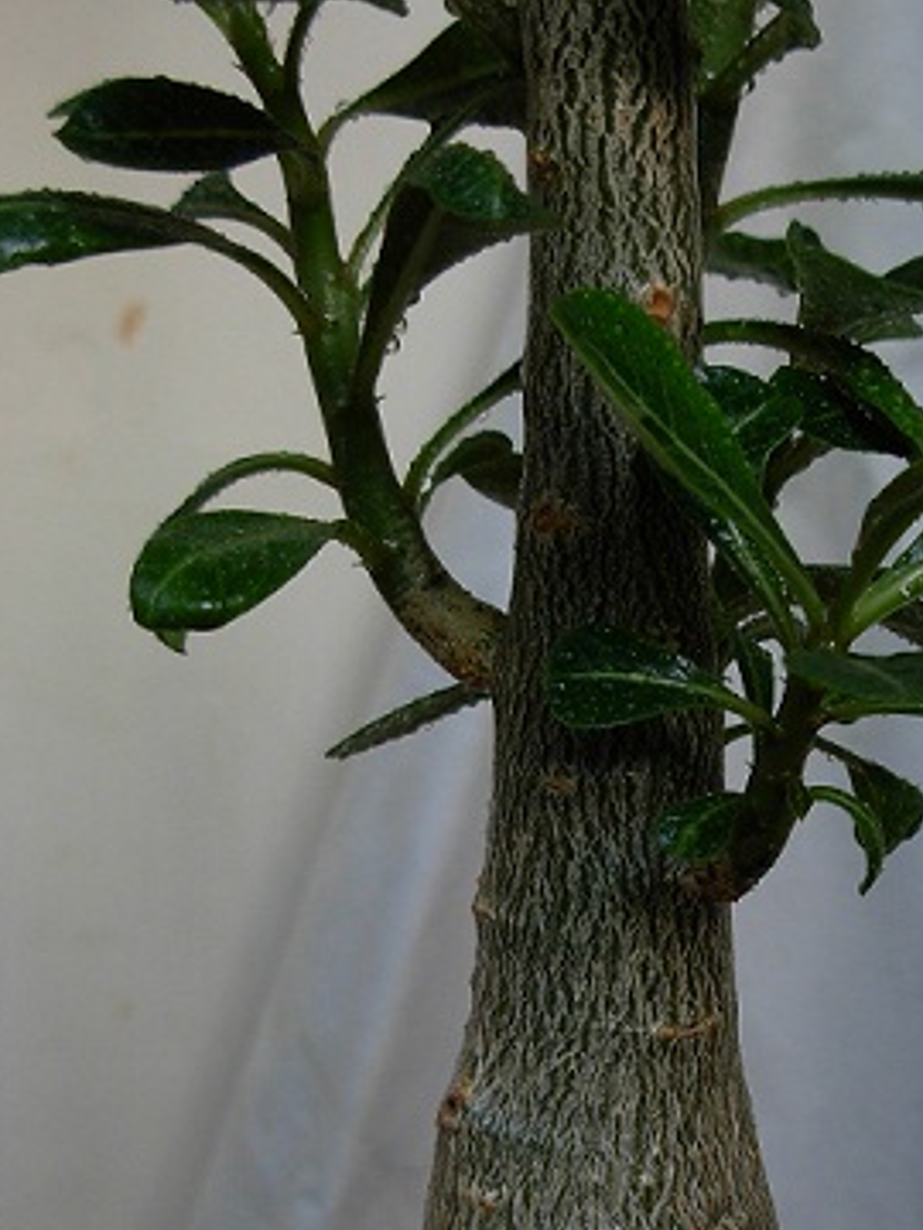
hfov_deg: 20.3
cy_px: 929
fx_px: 2560
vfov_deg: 26.7
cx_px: 687
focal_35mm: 72
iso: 79
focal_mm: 7.5
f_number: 3.1
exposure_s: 1/41.4
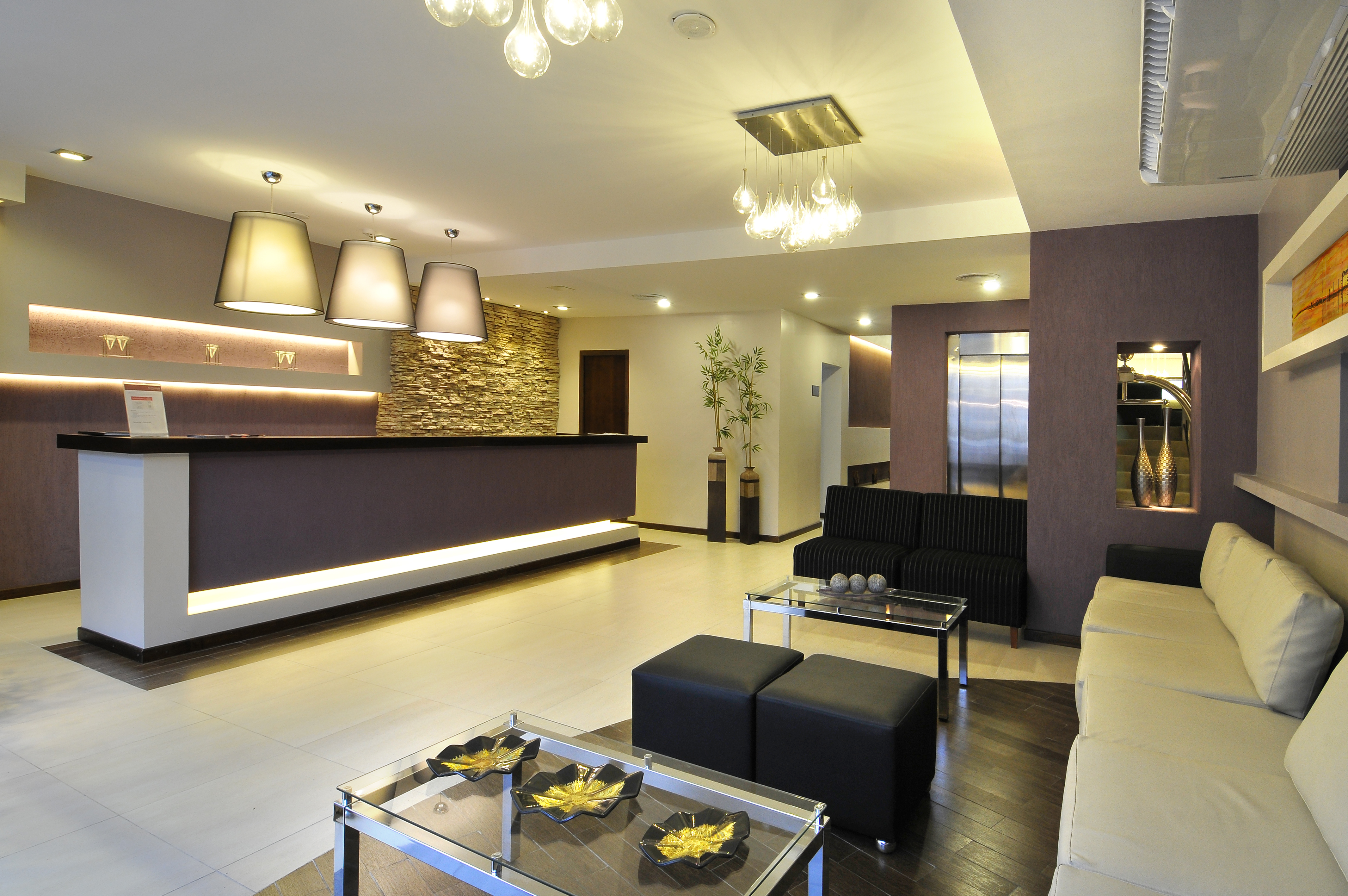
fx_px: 673
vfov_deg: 67.3
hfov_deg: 90.1
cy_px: 448
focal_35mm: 18
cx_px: 674
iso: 400
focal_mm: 12
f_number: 10
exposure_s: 1/2
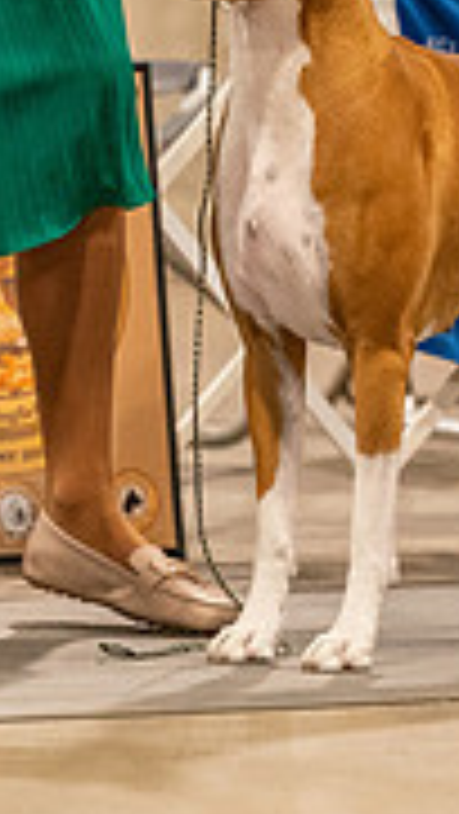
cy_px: -29
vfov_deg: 3.2
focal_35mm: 673
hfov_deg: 1.8
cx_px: 428
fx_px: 14541
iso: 6400
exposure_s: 1/250
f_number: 3.5
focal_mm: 200
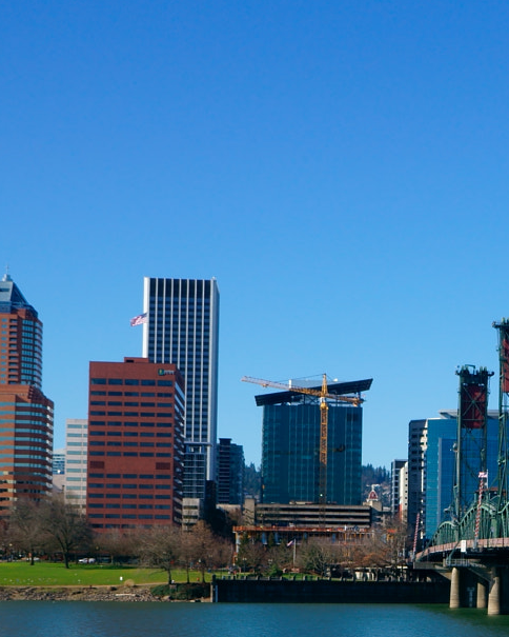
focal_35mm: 77
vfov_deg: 24.3
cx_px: 482
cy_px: 532
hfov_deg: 19.5
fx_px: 1450
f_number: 11
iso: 100
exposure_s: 1/125
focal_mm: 31
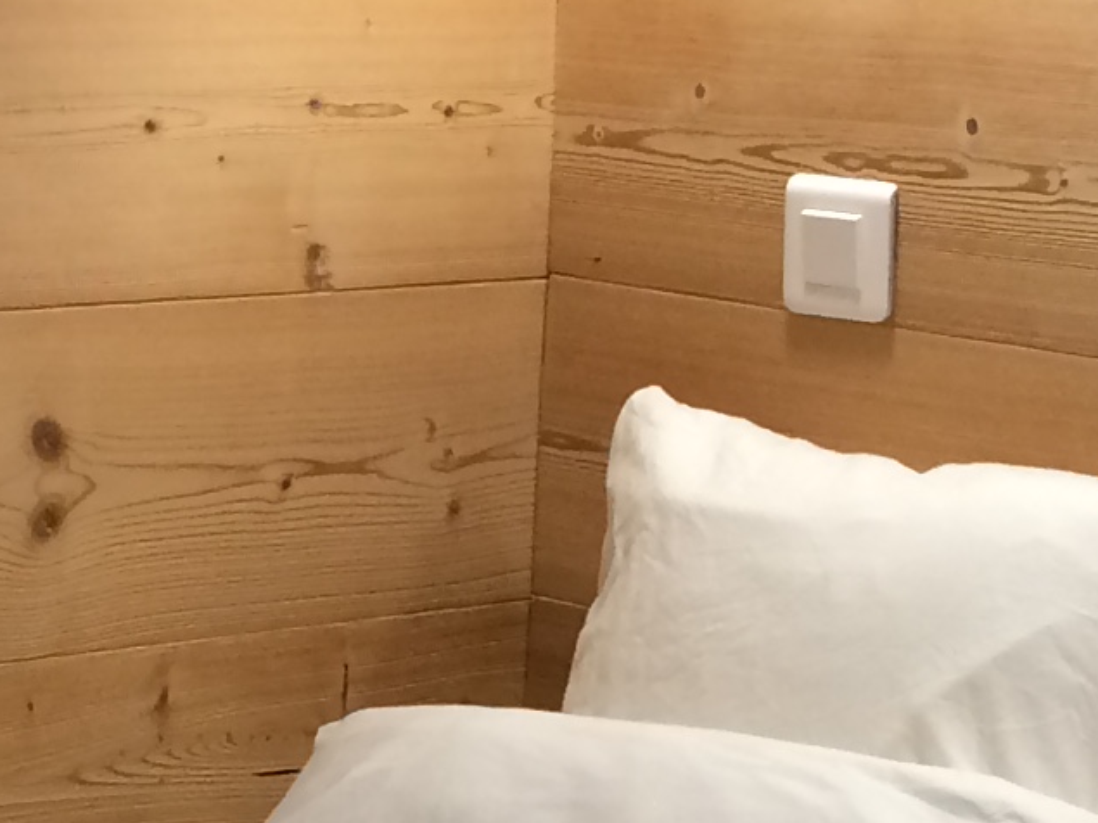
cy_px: 823
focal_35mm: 149
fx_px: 4725
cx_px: 460
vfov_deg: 9.9
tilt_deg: -13.4
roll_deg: -2.9
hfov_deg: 13.2
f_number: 2.2
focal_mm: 4.15
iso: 125
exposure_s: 1/33
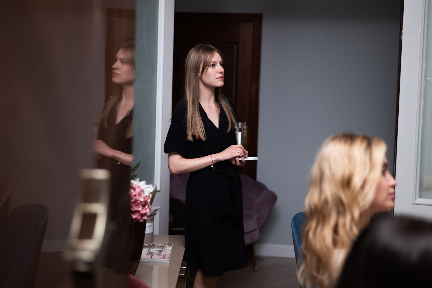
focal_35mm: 50
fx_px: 600
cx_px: 216
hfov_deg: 39.6
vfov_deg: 27.0
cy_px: 144
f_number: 2.2
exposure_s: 1/200
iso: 160
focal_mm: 50
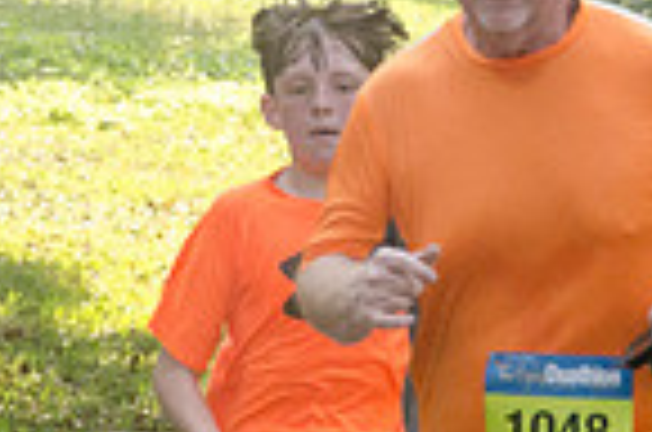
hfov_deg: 3.3
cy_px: -14
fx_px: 11385
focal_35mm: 630
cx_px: 423
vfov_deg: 2.2
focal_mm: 105
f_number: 5.6
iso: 800
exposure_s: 1/1600
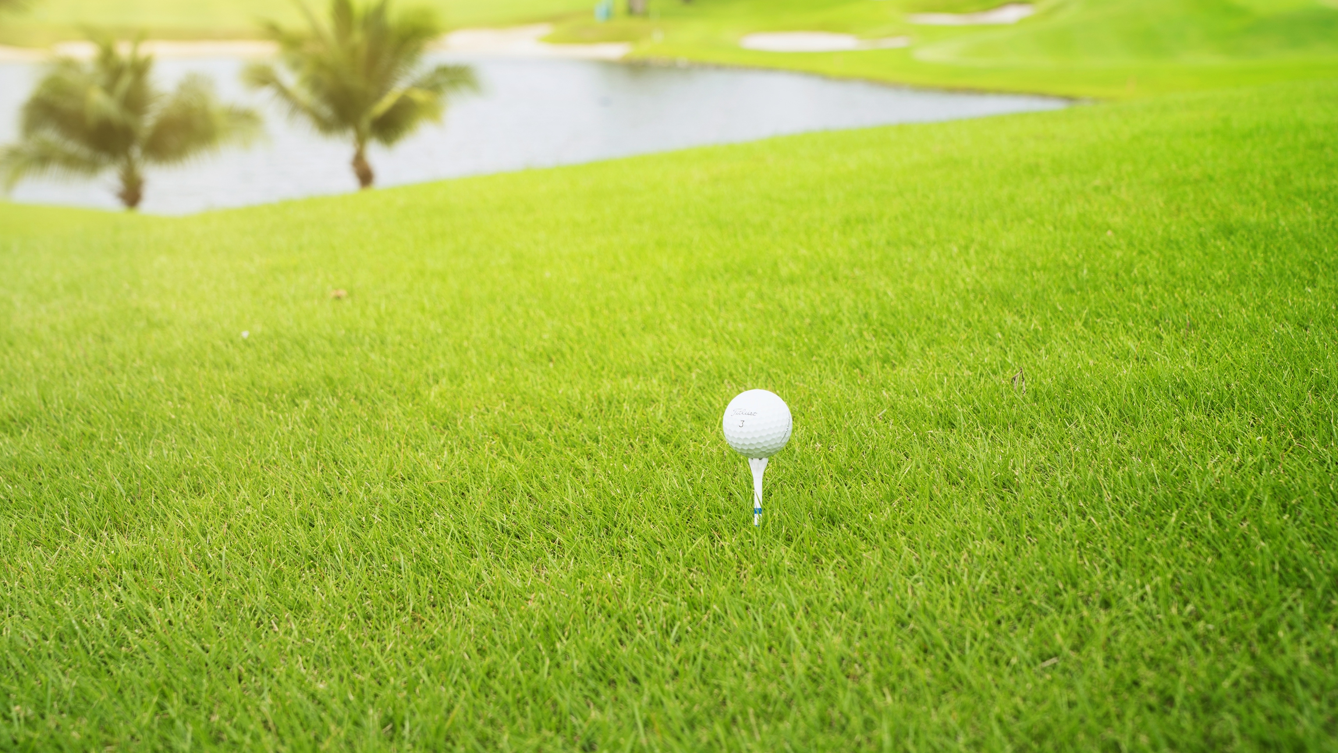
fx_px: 2235
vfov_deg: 19.1
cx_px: 640
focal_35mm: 63
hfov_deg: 33.3
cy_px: 302
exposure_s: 1/100
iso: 100
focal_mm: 54
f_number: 7.1
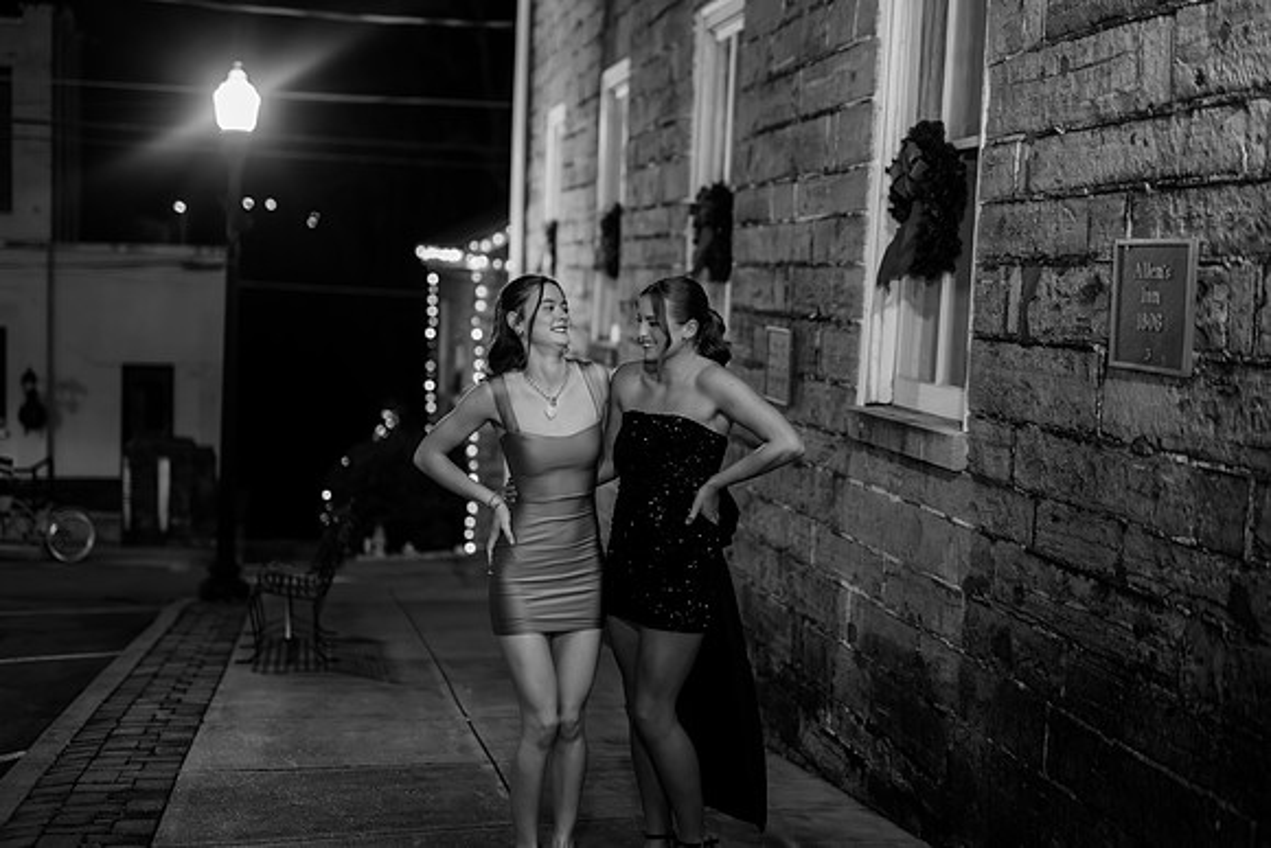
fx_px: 1766
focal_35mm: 50
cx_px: 636
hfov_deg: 39.6
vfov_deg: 27.0
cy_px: 424
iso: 2500
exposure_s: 1/200
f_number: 1.4
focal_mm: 50
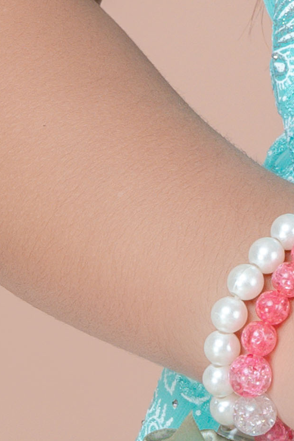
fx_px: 6705
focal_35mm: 548
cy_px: -684
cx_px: 760
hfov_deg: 2.5
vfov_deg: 3.7
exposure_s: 1/160
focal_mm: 85
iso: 400
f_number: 11
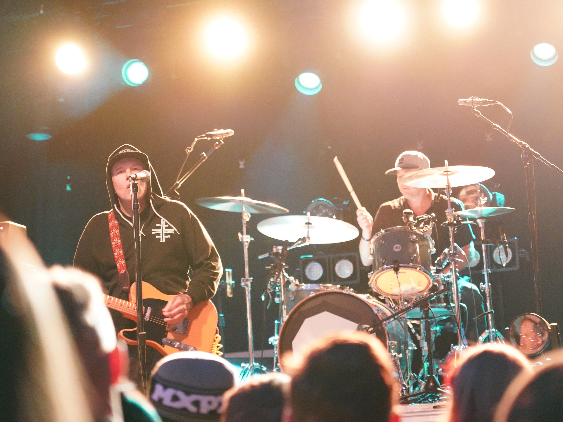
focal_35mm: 114
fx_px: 1854
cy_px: 210
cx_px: 274
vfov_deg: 13.0
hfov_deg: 17.3
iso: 12800
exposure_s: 1/100
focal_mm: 105
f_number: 4
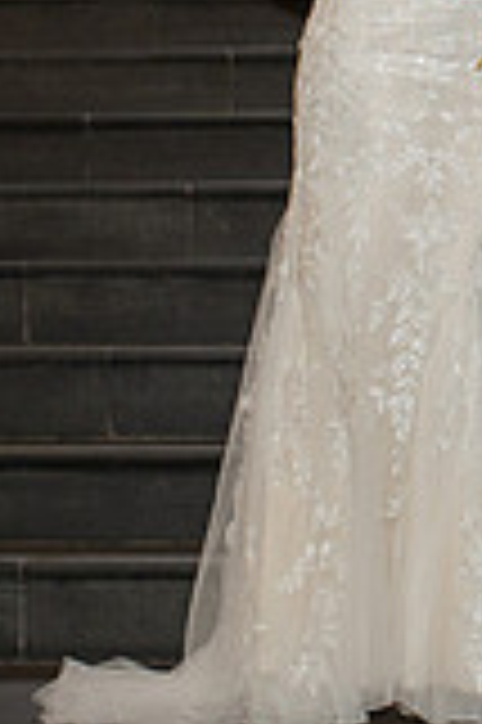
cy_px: -71
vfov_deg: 13.3
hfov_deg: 8.8
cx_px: 753
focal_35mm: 152
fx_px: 3059
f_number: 3.5
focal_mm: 35
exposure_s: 1/200
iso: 1000
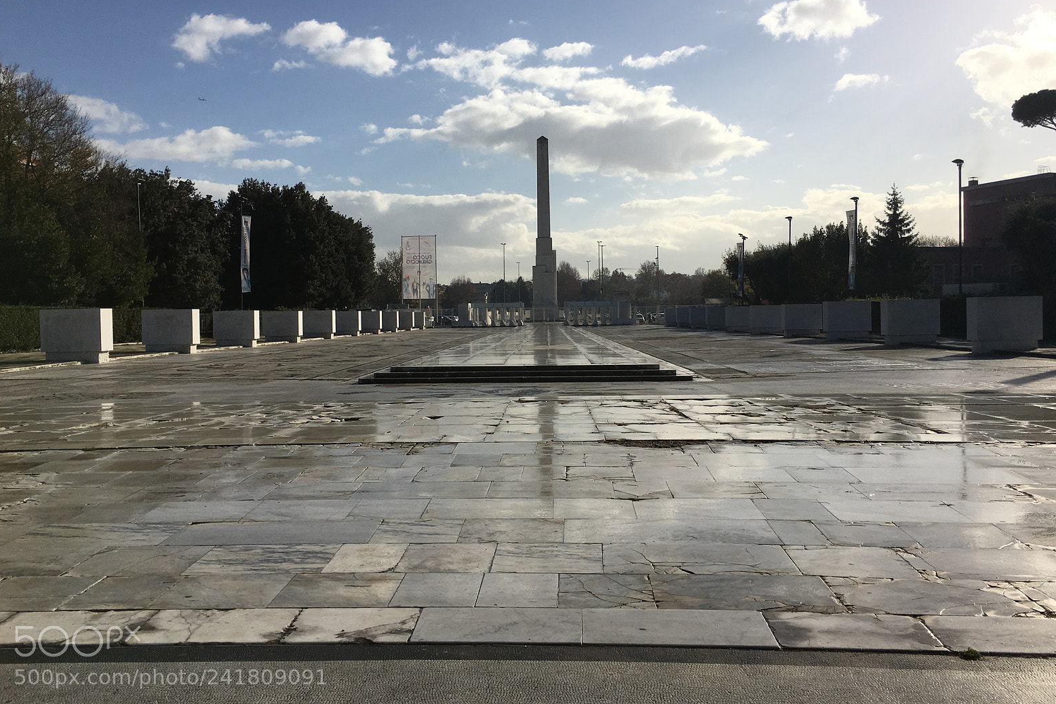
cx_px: 515
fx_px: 909
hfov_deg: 60.3
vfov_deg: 42.3
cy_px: 324
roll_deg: +0.7
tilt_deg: -0.2
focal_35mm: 31
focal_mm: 4.15
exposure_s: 1/4274
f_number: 2.2
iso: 25
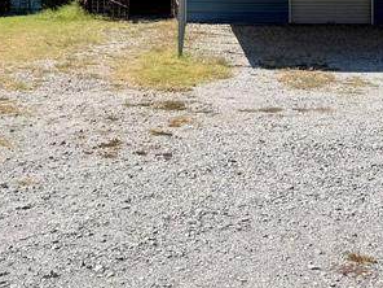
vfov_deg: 17.3
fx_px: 918
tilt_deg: -1.1
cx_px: 192
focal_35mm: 83
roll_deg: -0.1
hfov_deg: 23.6
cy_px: -17
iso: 80
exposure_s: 1/5319
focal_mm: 6.76
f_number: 1.78
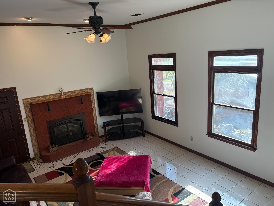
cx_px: 137
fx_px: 206
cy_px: 103
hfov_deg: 67.3
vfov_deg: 53.1
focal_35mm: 26
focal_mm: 5.96
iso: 80
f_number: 1.6
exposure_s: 1/169
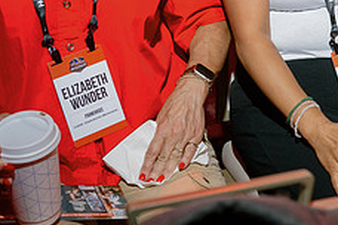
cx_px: 228
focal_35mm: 89
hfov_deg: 22.8
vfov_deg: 14.9
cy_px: -32
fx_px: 836
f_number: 4
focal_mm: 35
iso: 1250
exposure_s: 1/160
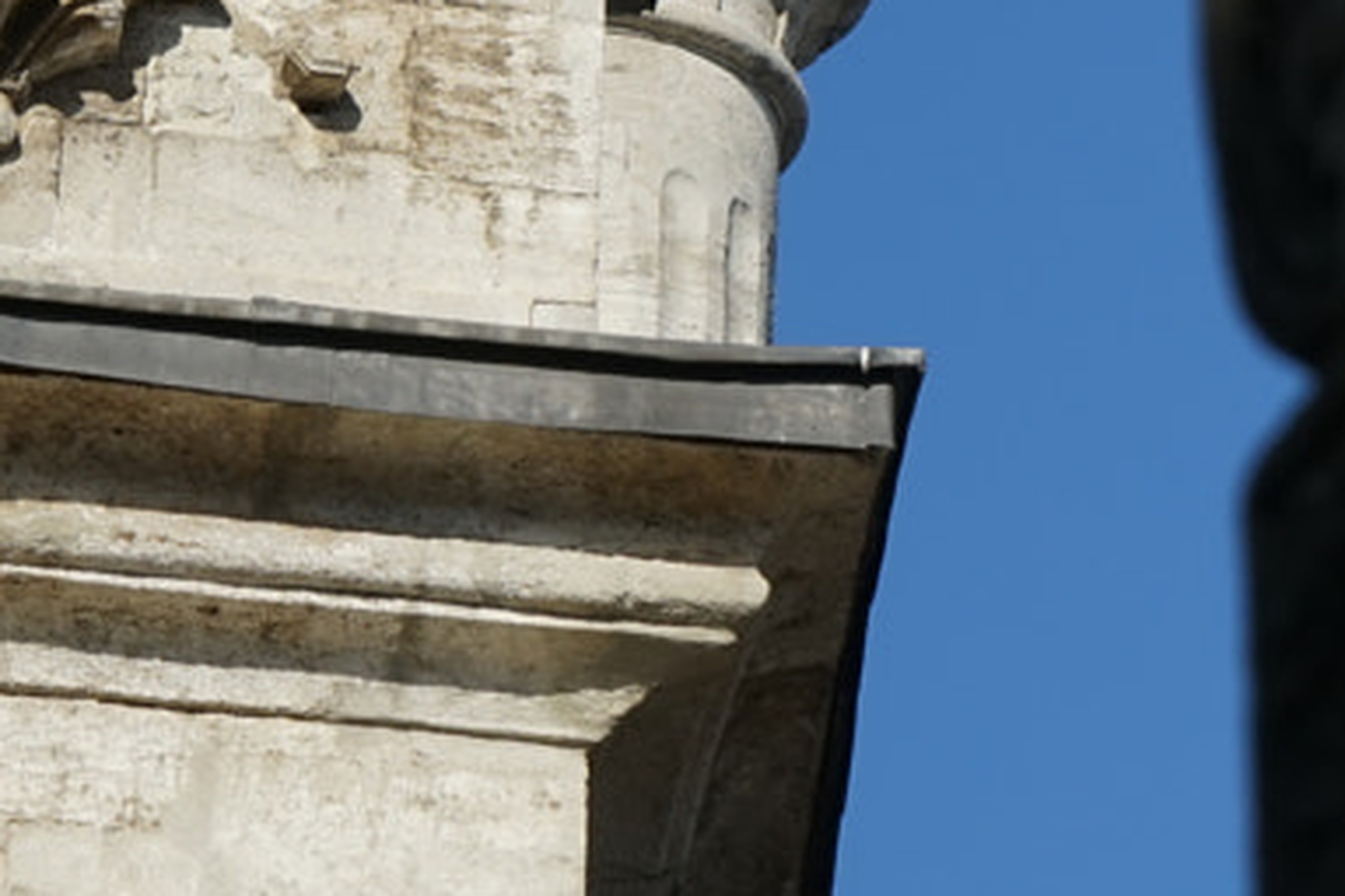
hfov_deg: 7.1
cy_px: -586
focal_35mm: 292
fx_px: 10909
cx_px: 529
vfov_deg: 4.7
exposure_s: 1/320
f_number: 10
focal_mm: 70
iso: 100
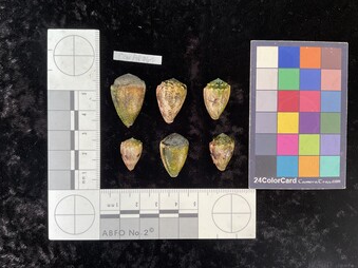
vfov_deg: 46.8
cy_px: 137
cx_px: 181
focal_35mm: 30
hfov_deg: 60.0
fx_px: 310
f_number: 1.8
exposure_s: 1/120
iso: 50
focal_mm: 3
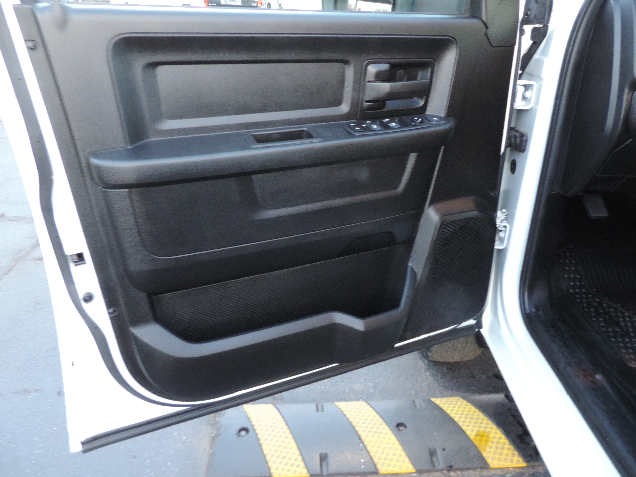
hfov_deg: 67.3
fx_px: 478
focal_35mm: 26
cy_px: 219
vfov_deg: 53.0
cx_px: 311
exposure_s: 1/6
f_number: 3
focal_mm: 4.3
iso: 800
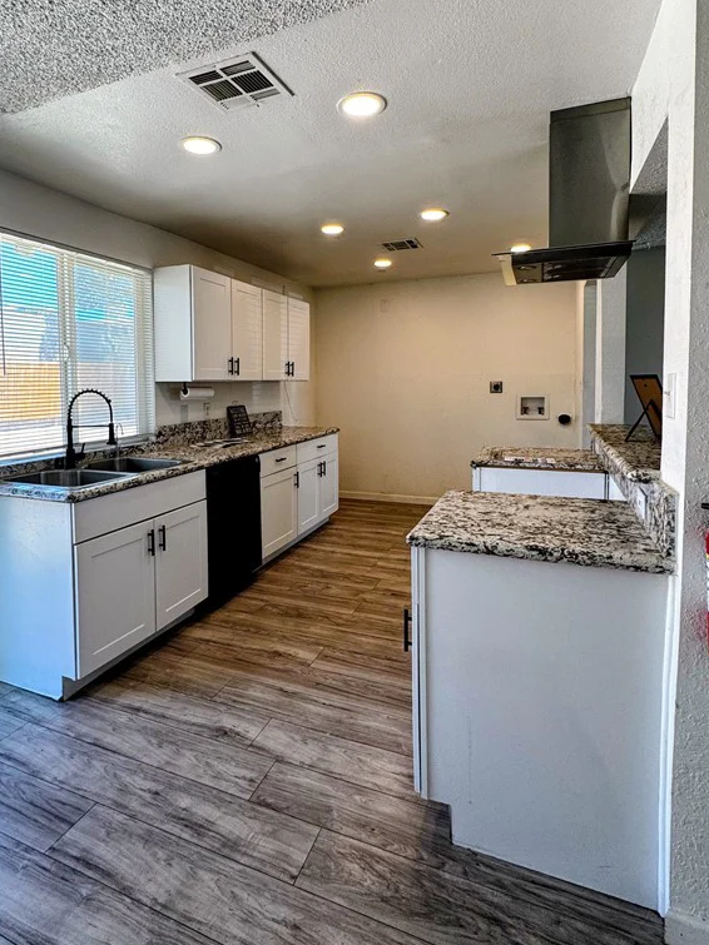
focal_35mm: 19
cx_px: 321
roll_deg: +1.2
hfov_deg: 68.5
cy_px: 402
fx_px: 519
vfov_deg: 84.1
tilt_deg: -2.7
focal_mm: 2.22
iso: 100
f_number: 2.2
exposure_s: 1/120
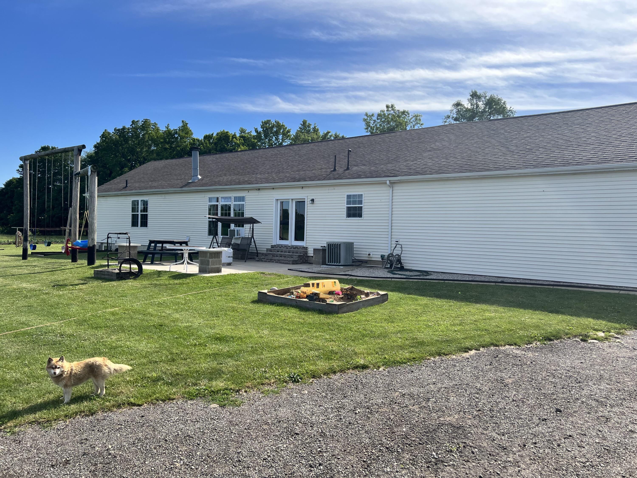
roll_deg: -0.8
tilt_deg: -0.1
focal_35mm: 26
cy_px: 239
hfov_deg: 67.3
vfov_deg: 53.1
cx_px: 318
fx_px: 478
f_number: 1.5
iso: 50
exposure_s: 1/3571
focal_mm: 5.7
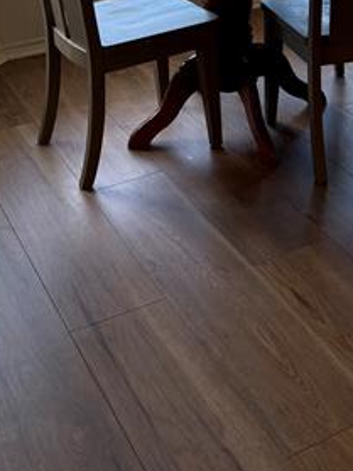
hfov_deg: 21.6
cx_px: 329
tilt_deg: -10.4
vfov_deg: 25.9
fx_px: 898
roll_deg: +0.2
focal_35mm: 66
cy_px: -113
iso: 125
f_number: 1.78
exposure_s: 1/232
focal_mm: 6.76
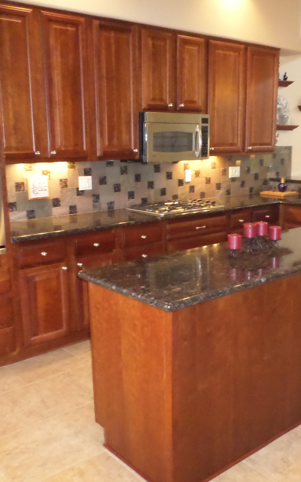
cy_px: 244
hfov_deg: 35.3
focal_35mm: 36
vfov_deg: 54.0
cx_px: 171
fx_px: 473
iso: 640
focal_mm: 4.5
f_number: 2.5
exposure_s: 1/30
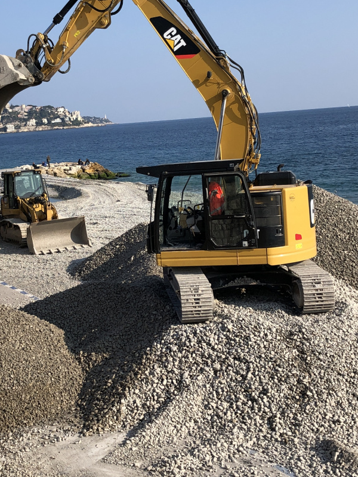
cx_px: 122
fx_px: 772
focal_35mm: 56
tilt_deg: -5.0
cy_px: 207
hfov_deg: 26.0
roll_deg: +3.8
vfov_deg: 34.3
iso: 20
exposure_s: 1/2088
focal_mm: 3.99
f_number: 1.8
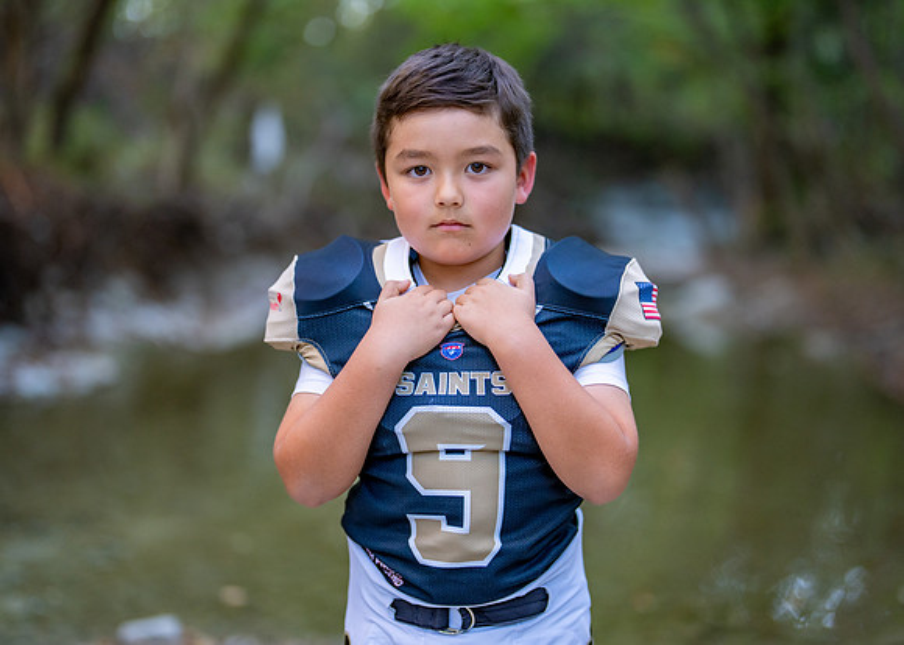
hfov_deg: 30.6
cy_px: 304
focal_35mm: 64
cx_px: 467
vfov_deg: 22.1
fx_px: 1652
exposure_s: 1/500
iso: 500
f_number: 1.2
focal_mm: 50
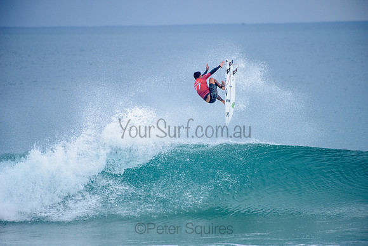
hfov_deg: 4.1
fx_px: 5112
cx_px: 184
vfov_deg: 2.8
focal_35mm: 500
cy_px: 123
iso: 360
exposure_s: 1/1250
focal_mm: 500
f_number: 5.6
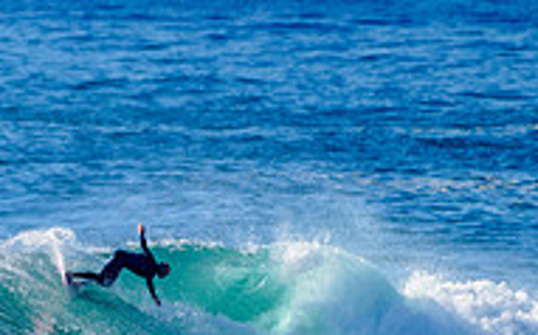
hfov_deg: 1.1
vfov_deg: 0.7
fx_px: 27834
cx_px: 103
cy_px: 329
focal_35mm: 1900
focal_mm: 500
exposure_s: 1/2000
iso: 200
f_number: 5.6
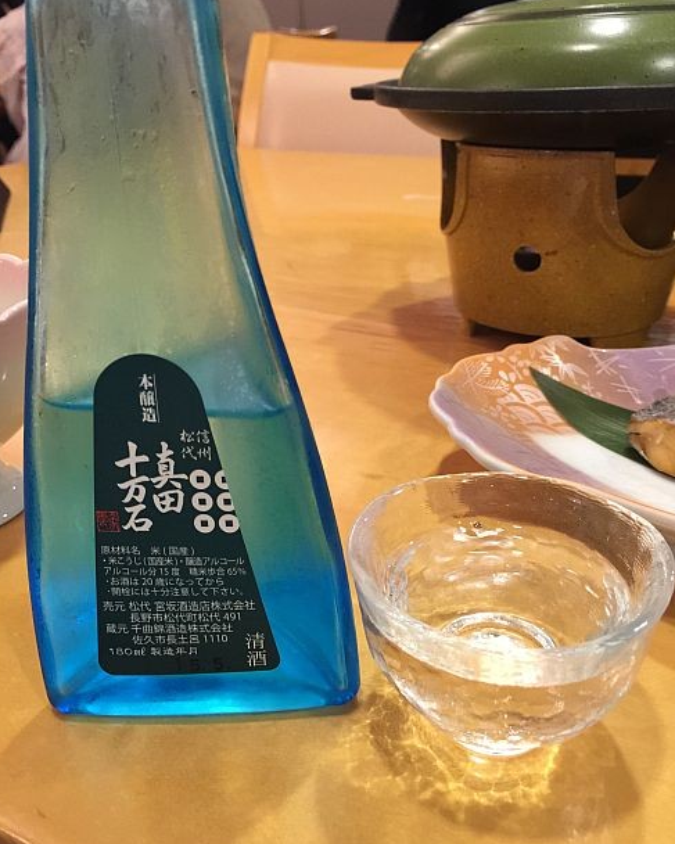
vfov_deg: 57.2
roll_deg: +1.2
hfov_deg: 47.1
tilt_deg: -26.1
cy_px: 434
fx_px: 774
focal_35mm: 31
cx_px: 334
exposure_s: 1/15
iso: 125
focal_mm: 4.15
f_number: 2.2
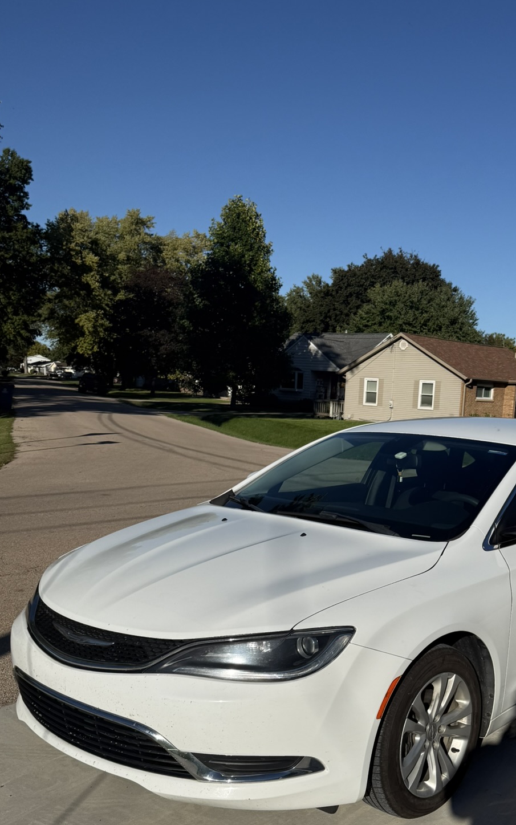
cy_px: 534
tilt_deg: -10.4
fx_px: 810
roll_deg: -3.6
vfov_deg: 53.2
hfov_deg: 34.9
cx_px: 360
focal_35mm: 36
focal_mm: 6.76
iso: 80
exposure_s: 1/10309
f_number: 1.78
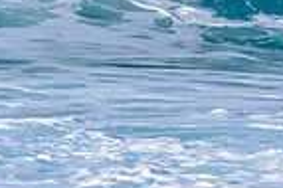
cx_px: -395
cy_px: -220
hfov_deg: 0.7
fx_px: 22072
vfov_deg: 0.5
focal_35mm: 2811
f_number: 8
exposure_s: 1/2000
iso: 720
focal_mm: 560
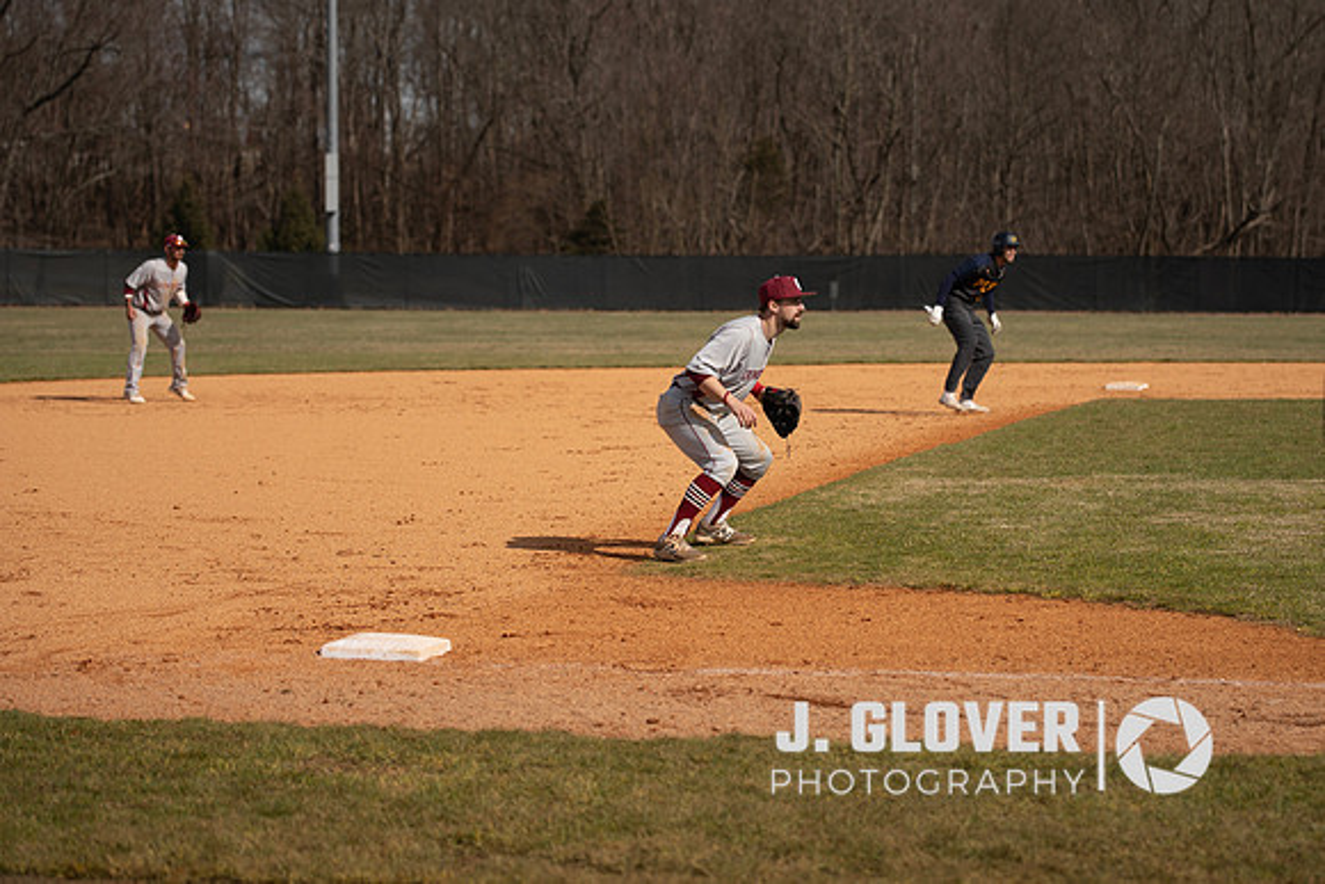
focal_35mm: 107
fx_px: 3956
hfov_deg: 19.0
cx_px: 735
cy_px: 341
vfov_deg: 12.7
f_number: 2.8
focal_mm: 86
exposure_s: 1/1600
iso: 100
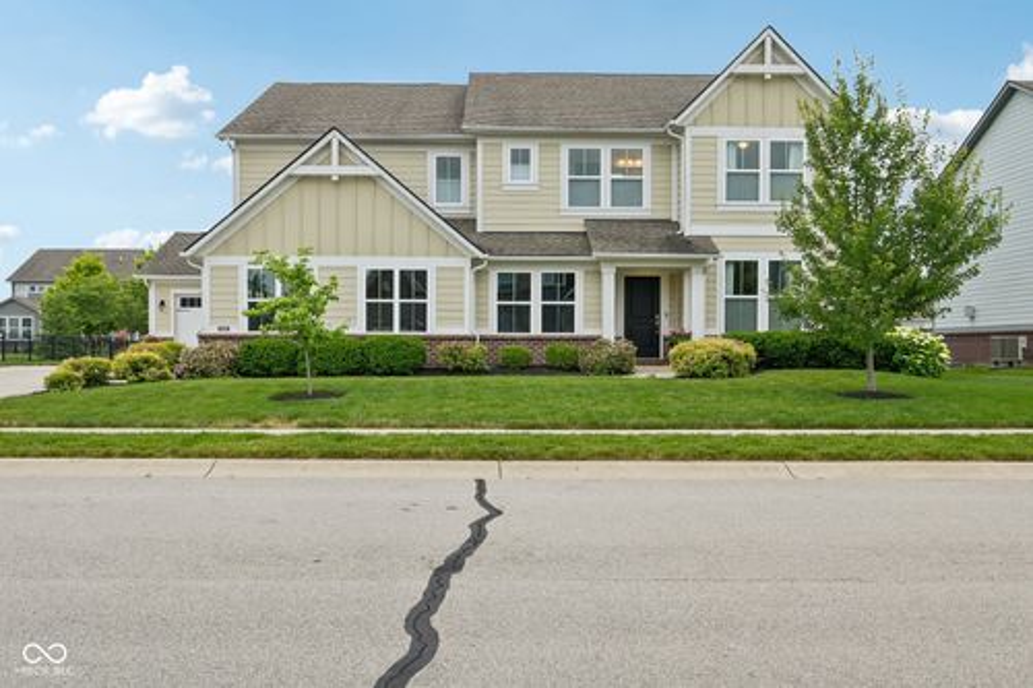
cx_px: 516
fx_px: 861
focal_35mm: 30
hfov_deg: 61.9
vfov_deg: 43.6
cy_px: 344
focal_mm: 30
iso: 100
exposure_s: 1/80
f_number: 8
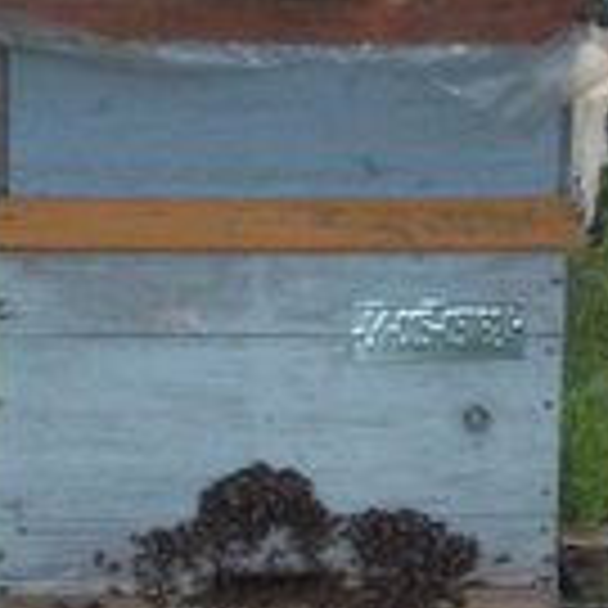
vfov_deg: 5.9
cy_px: 367
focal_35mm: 298
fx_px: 5922
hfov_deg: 5.9
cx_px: 311
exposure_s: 1/60
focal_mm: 23
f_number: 6.5
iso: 800
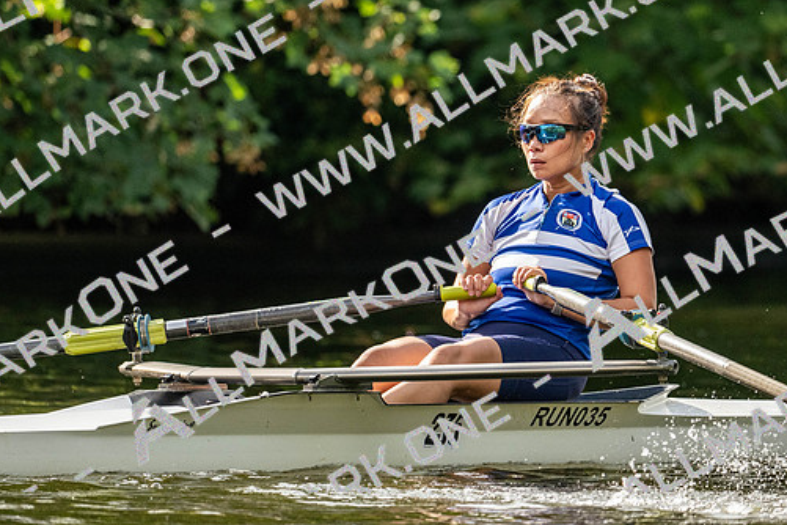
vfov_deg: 2.0
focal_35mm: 694
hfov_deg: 3.0
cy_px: 223
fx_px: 15170
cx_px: 449
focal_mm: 400
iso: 1100
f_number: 4.5
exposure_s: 1/2500
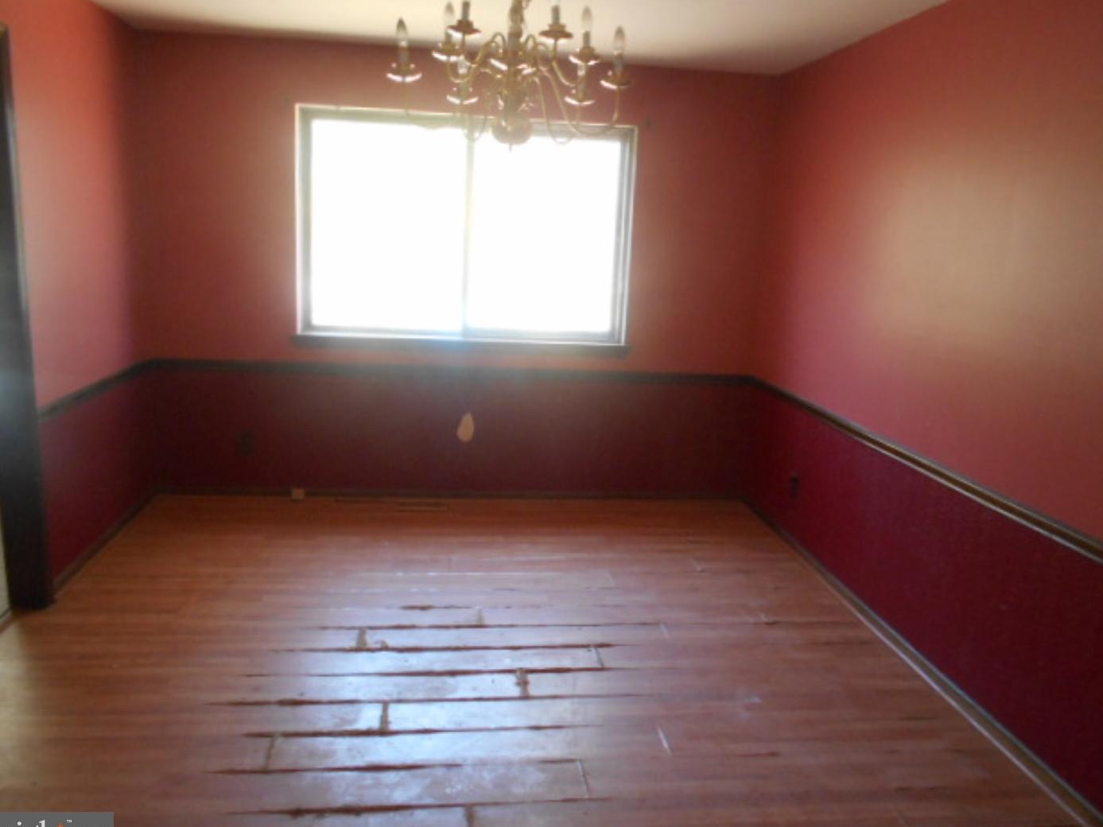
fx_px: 860
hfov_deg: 65.3
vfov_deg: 51.3
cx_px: 547
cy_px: 428
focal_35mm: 27
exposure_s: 1/30
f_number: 3.2
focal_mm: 4.6
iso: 280
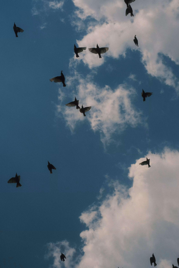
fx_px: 395
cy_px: 134
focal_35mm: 53
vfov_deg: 37.5
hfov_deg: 25.5
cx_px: 90
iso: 640
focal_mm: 35
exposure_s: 1/1400
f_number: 16
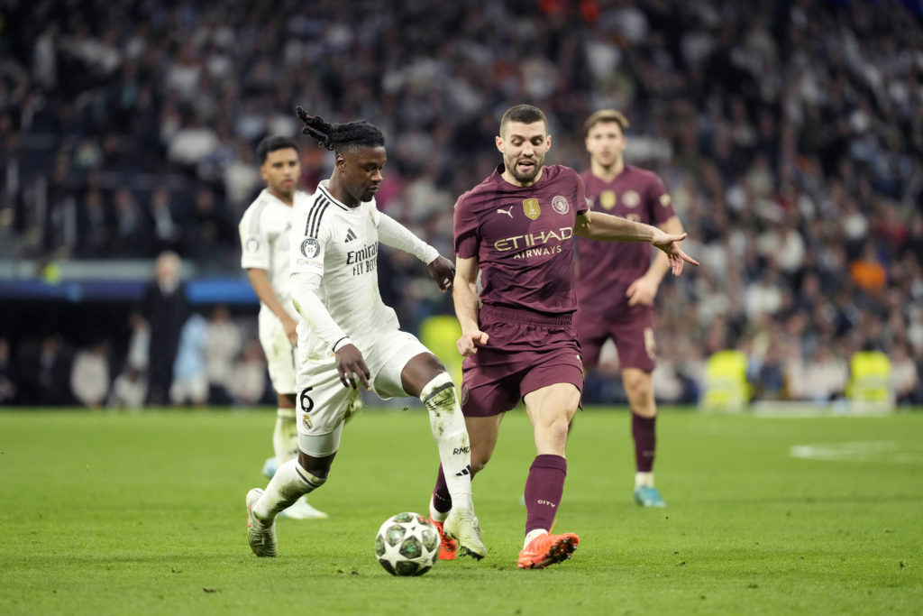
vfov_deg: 4.6
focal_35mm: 300
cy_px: 308
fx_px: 7692
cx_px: 462
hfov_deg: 6.9
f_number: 2.8
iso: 4000
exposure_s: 1/2000
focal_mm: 300
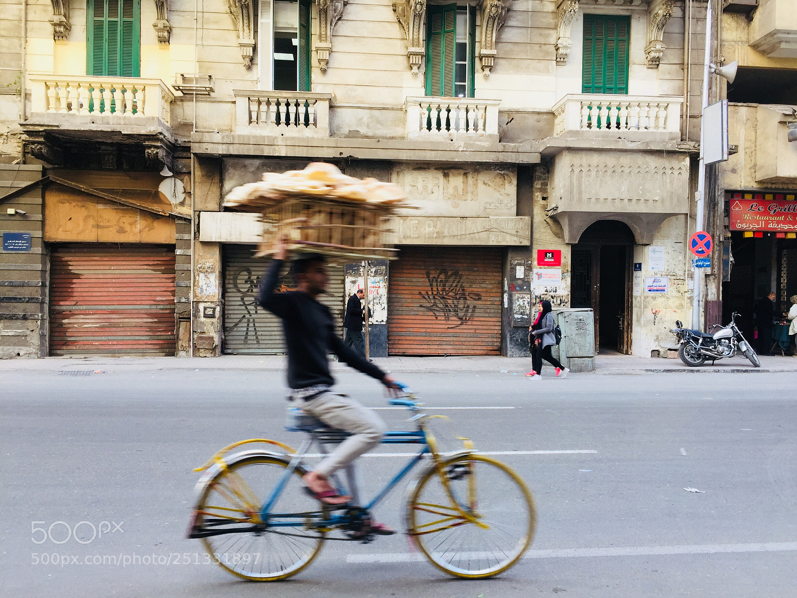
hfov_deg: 61.7
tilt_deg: -0.7
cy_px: 299
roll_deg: -2.3
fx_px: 668
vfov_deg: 48.2
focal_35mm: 29
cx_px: 398
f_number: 2.2
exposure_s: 1/100
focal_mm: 4.15
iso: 40
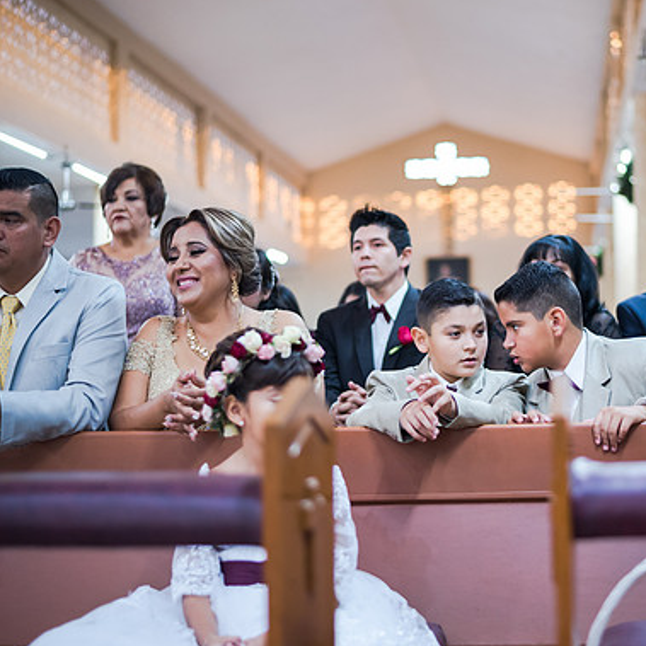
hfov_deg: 26.3
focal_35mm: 65
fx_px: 1372
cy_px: 325
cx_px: 453
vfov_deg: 26.5
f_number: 1.8
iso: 1600
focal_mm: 50
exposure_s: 1/125
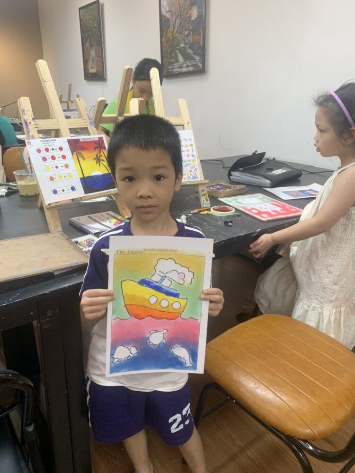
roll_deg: -0.6
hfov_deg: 53.1
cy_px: 236
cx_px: 178
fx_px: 356
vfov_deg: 67.3
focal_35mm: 26
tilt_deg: -20.2
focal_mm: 4.25
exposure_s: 1/121
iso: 80
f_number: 1.8
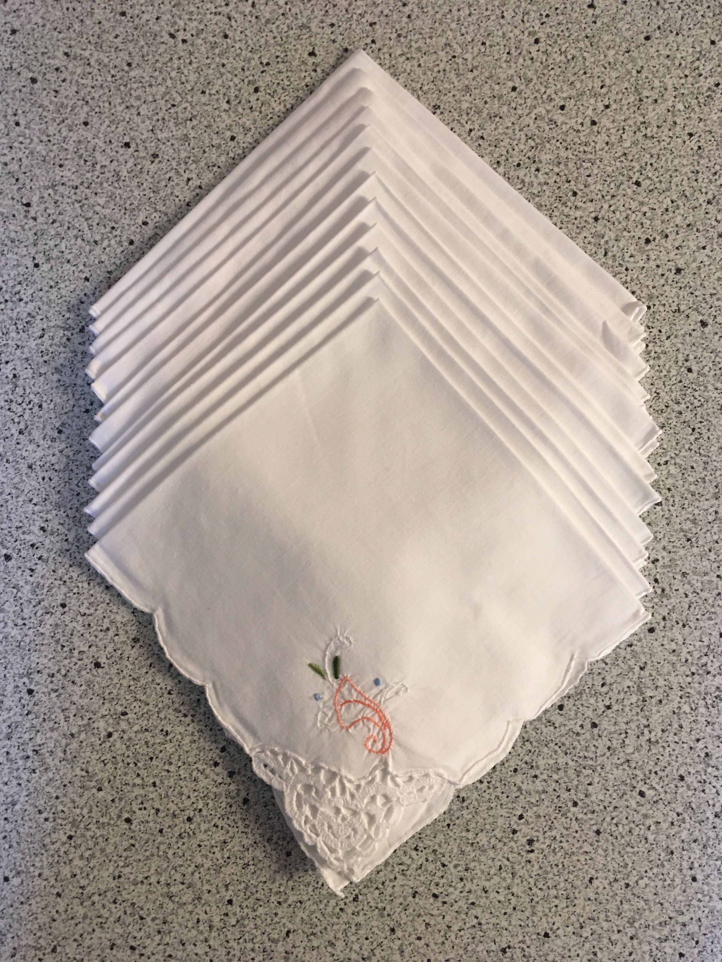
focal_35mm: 29
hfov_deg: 48.2
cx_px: 361
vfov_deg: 61.7
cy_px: 481
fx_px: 806
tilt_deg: -86.5
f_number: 2.2
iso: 160
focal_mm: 4.15
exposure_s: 1/33
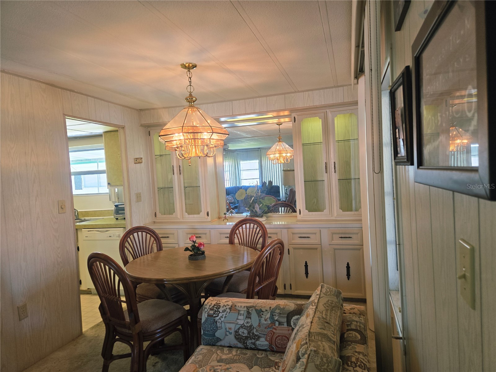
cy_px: 186
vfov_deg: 58.9
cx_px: 248
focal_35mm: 23
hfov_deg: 73.9
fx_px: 330
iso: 100
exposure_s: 1/120
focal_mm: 5.4
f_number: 1.8
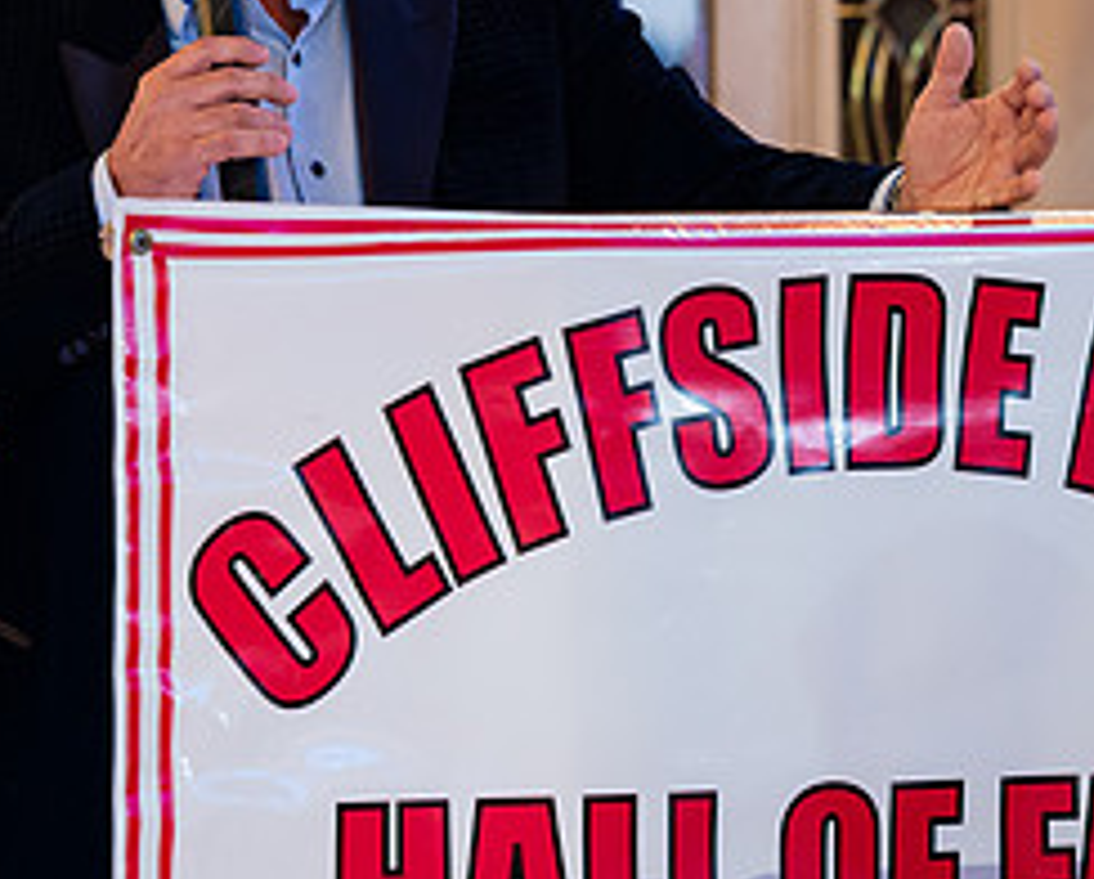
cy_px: 98
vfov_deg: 4.6
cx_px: 314
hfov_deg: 5.8
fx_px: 10864
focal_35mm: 335
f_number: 3.2
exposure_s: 1/125
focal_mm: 140
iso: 1250
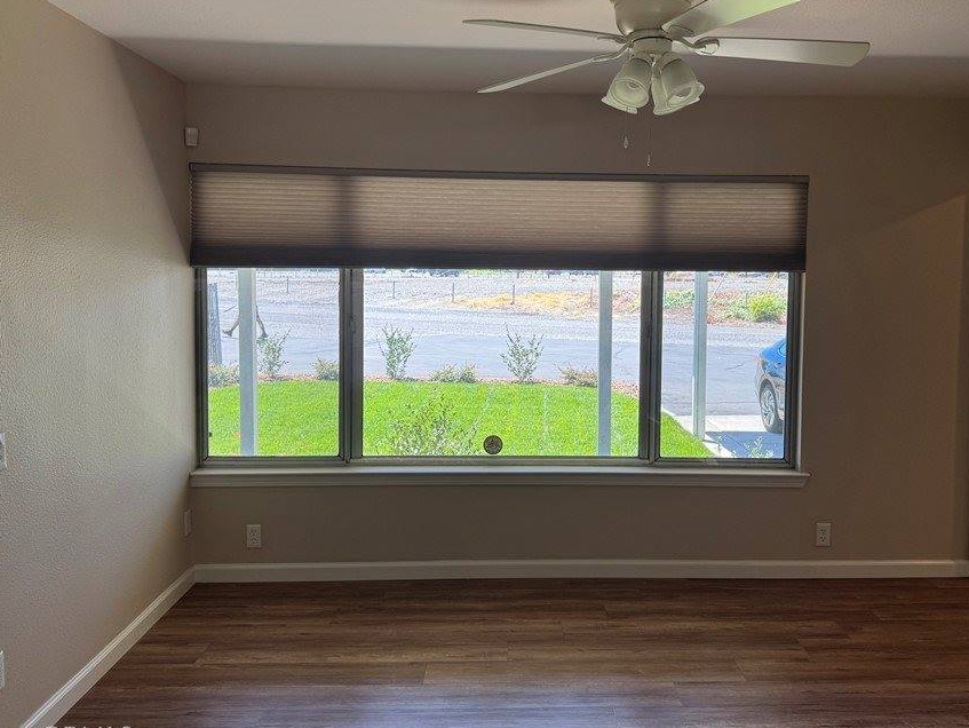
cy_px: 314
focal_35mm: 29
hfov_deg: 61.4
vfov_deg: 48.1
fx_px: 812
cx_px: 543
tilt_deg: -4.3
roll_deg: -1.2
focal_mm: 6.76
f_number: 1.78
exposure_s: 1/282
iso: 80
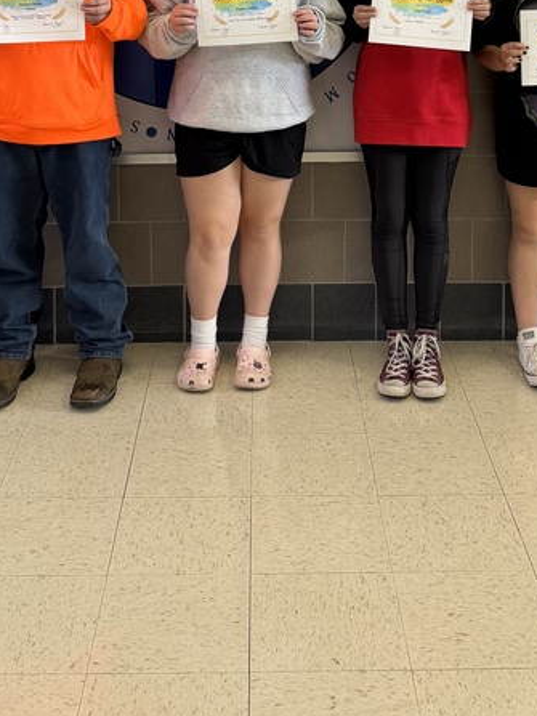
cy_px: -22
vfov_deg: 31.9
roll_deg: -0.7
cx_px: 277
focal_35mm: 55
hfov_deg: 26.5
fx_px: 1138
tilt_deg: -5.9
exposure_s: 1/60
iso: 125
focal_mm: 6.76
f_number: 1.78
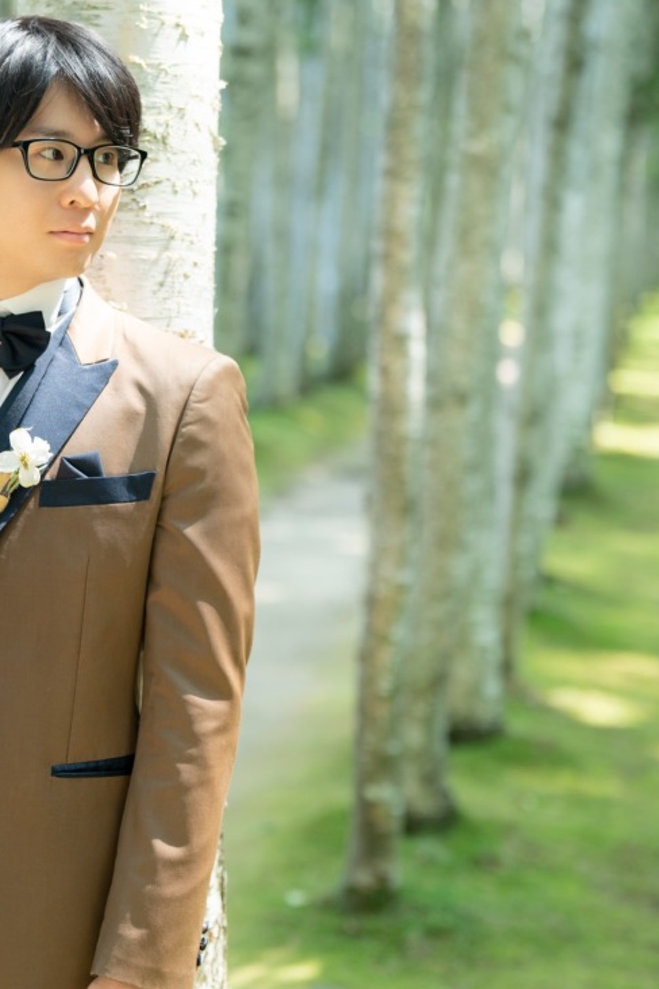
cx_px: 153
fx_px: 2251
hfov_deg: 16.6
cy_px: 499
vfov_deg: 24.8
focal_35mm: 82
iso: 100
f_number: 2
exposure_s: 1/160
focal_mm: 50
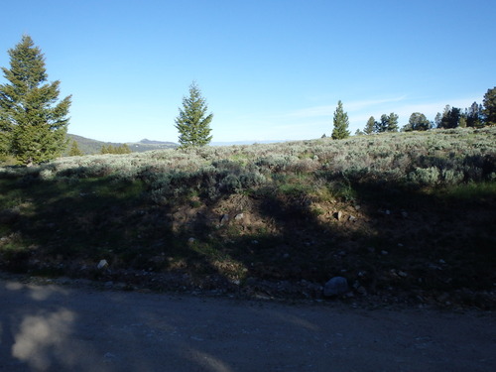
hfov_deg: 63.4
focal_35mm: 28
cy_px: 186
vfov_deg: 49.7
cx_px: 248
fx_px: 401
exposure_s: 1/640
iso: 125
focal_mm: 5
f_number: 3.9
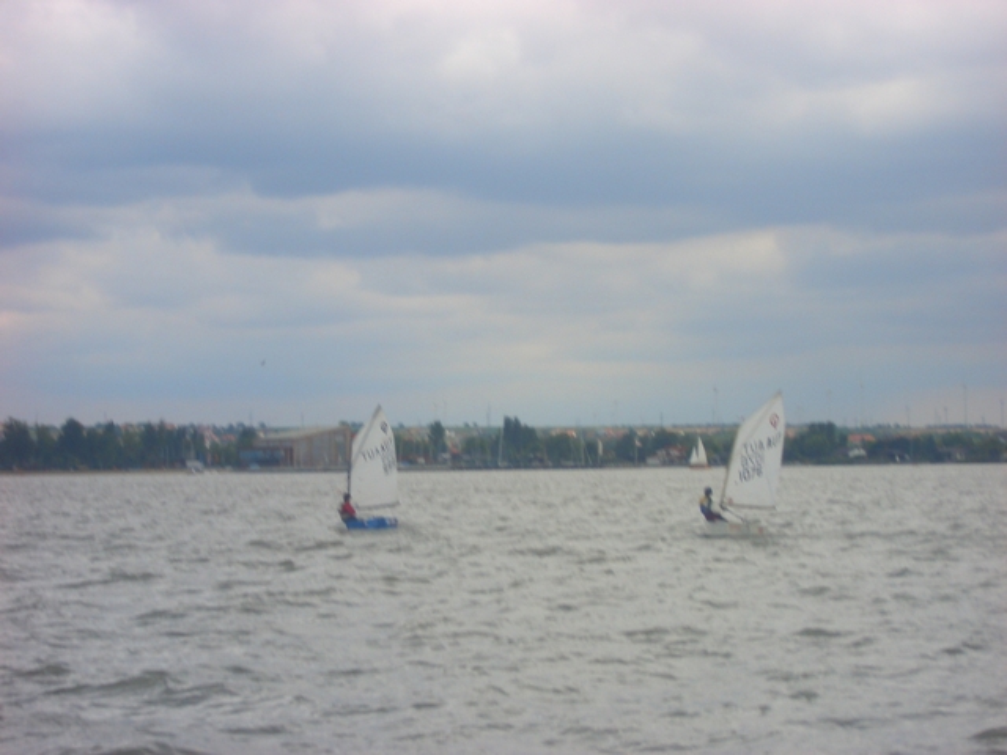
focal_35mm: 105
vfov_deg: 14.1
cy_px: 378
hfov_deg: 18.7
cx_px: 504
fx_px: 3055
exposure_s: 1/125
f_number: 7.7
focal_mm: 17.4
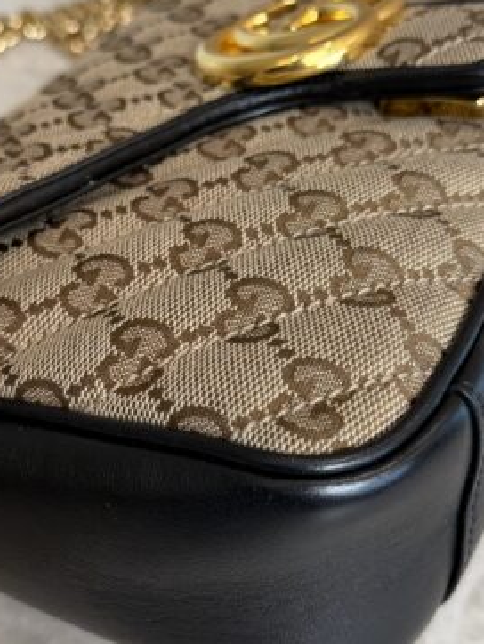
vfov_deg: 36.1
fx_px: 987
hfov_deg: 27.5
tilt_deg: -40.4
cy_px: 306
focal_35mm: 53
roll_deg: -0.1
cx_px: 224
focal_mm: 6.76
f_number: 1.78
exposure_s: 1/120
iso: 125
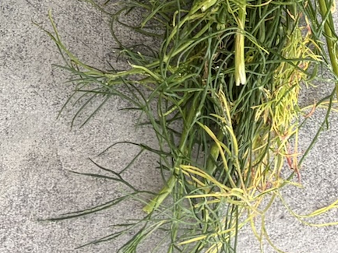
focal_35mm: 137
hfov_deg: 14.4
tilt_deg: -62.4
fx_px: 1337
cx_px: 102
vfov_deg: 10.3
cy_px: -181
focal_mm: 5.96
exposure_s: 1/60
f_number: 1.6
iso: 160
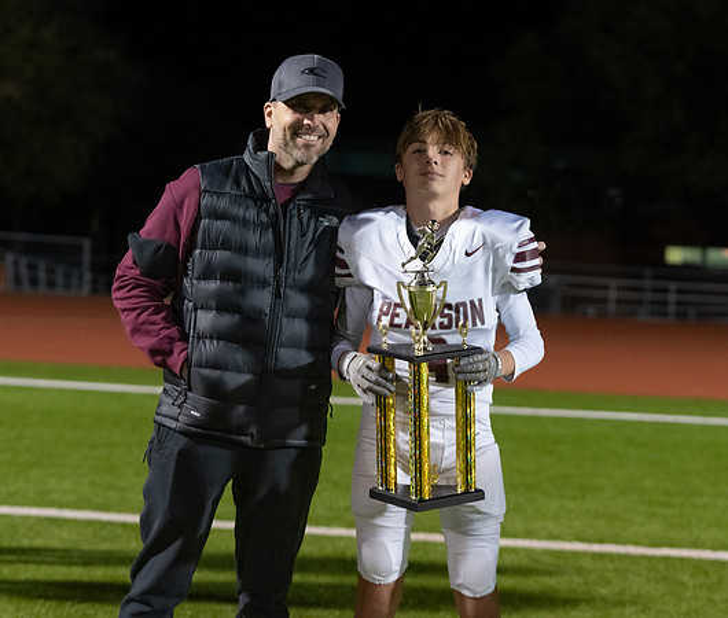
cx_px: 392
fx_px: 2206
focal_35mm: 100
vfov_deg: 15.9
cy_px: 279
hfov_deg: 18.7
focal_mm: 78
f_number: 3.5
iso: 4000
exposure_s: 1/320
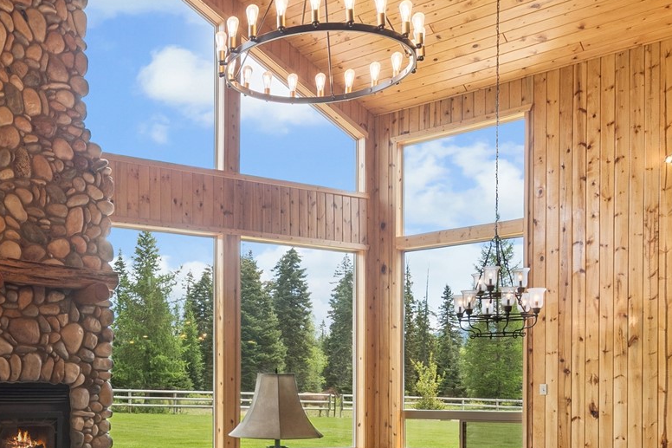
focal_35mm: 42
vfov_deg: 30.7
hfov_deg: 44.7
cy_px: 387
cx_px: 160
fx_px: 784
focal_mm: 10
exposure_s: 1/160
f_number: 6.3
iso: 100
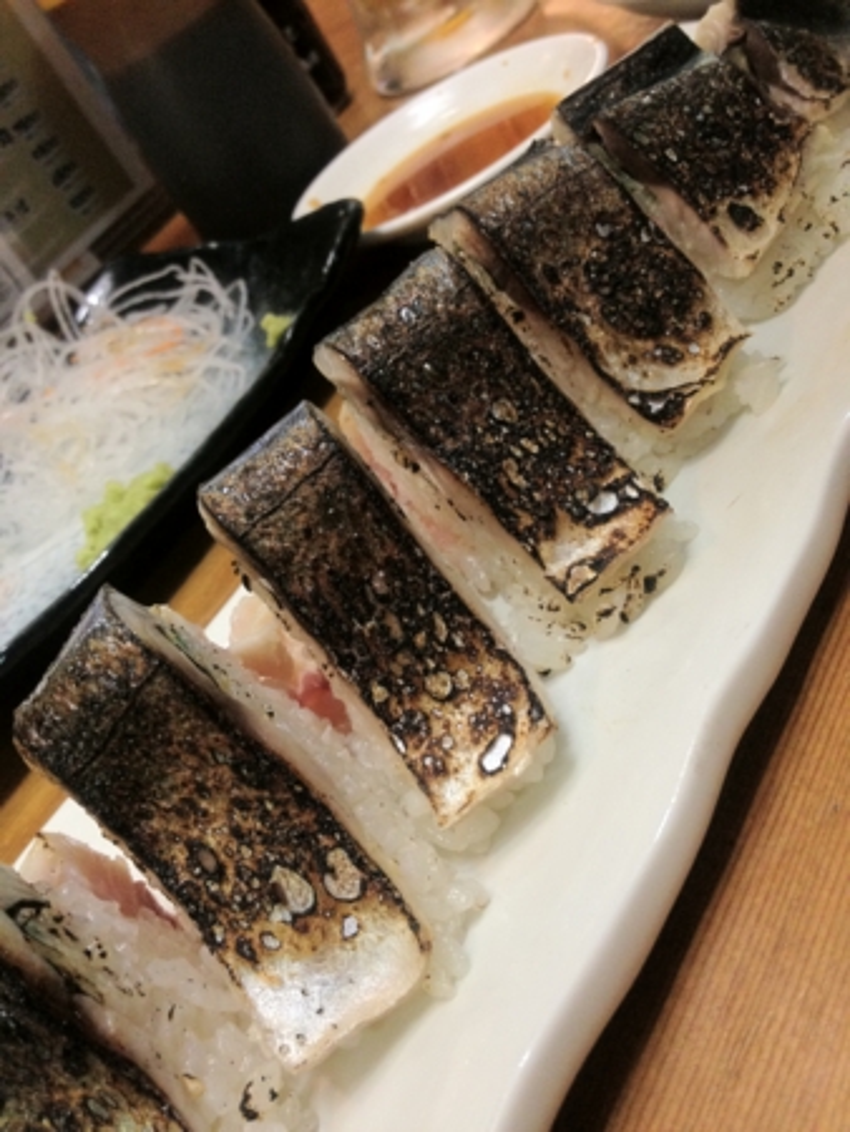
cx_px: 425
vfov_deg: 52.6
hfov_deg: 40.7
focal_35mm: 35
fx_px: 1145
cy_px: 566
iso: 250
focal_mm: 4.28
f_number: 2.4
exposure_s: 1/20
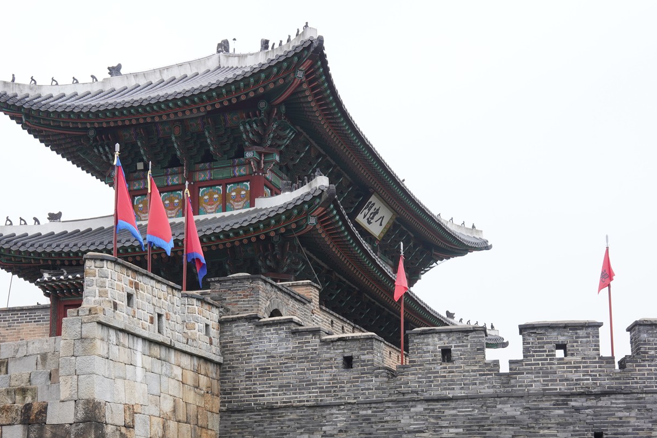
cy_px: 348
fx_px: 1059
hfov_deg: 34.5
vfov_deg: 23.1
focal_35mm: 58
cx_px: 329
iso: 400
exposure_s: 1/100
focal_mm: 35
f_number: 14
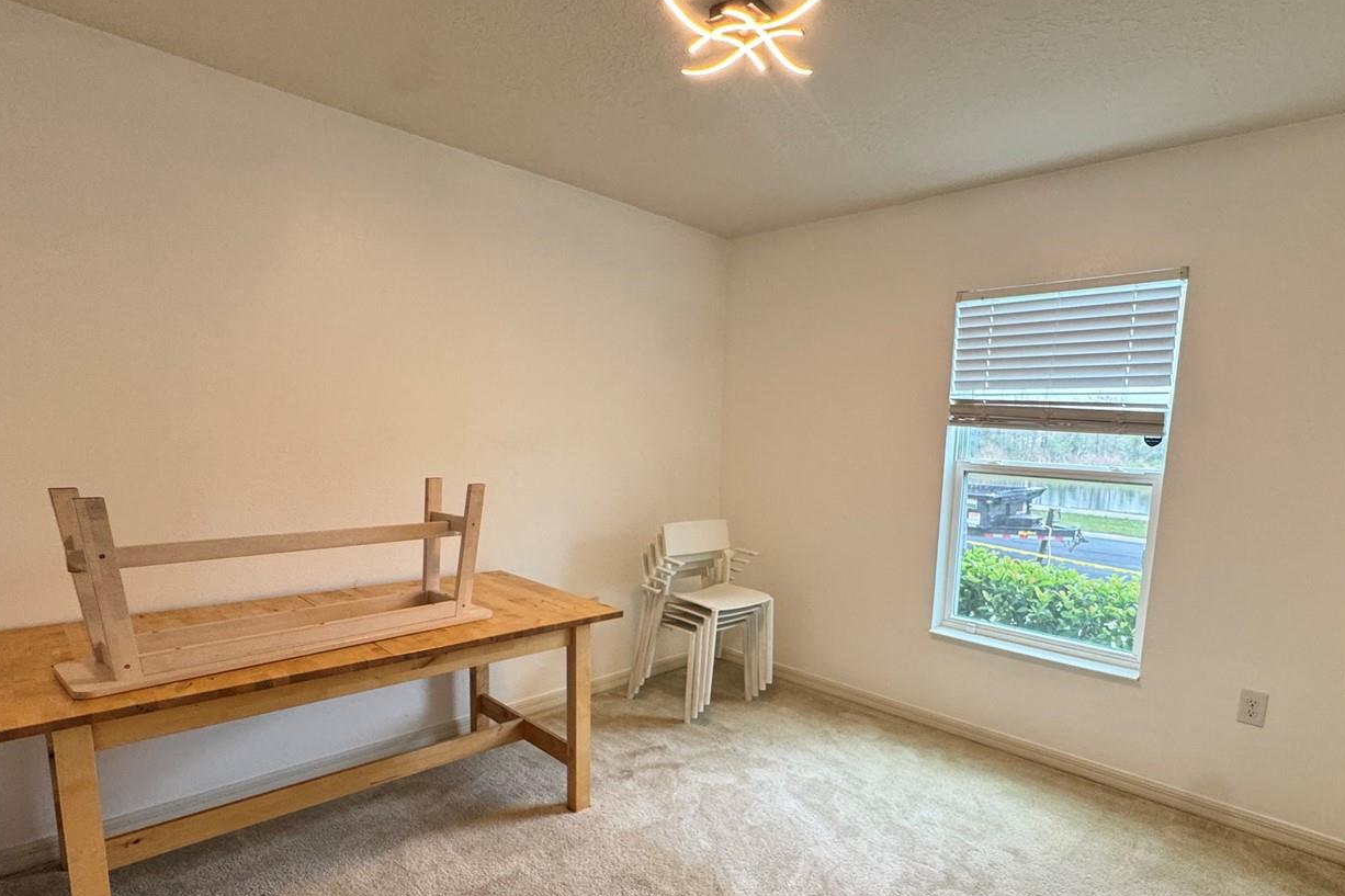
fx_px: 710
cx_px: 761
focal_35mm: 19
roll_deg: -2.4
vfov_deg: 63.9
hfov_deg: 86.4
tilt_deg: -9.3
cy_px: 540
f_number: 2.2
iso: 200
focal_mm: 2.22
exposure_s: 1/120
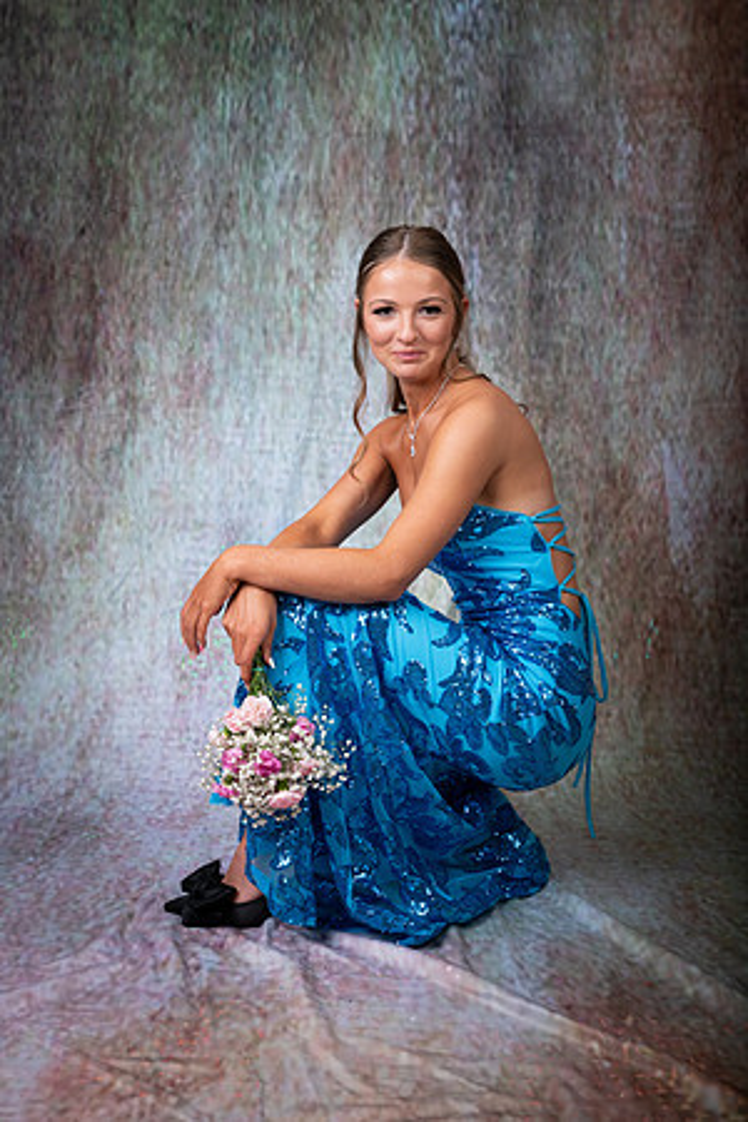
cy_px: 561
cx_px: 374
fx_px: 1558
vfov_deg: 39.6
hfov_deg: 27.0
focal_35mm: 50
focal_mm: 50
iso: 100
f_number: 8
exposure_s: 1/250
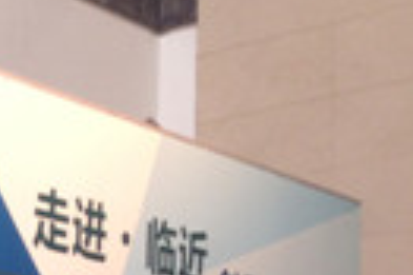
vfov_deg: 9.8
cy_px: 517
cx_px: -359
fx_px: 1501
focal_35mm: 131
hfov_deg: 13.8
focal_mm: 4.12
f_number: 2.4
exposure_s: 1/24
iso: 50
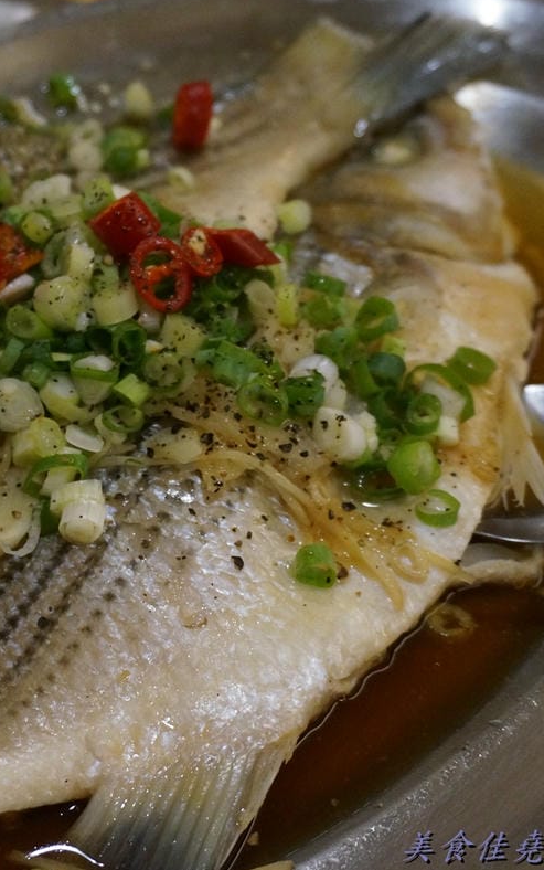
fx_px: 1488
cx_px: 76
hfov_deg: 20.4
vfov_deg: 32.6
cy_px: 435
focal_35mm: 63
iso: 2500
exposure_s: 1/160
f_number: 4.5
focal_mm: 27
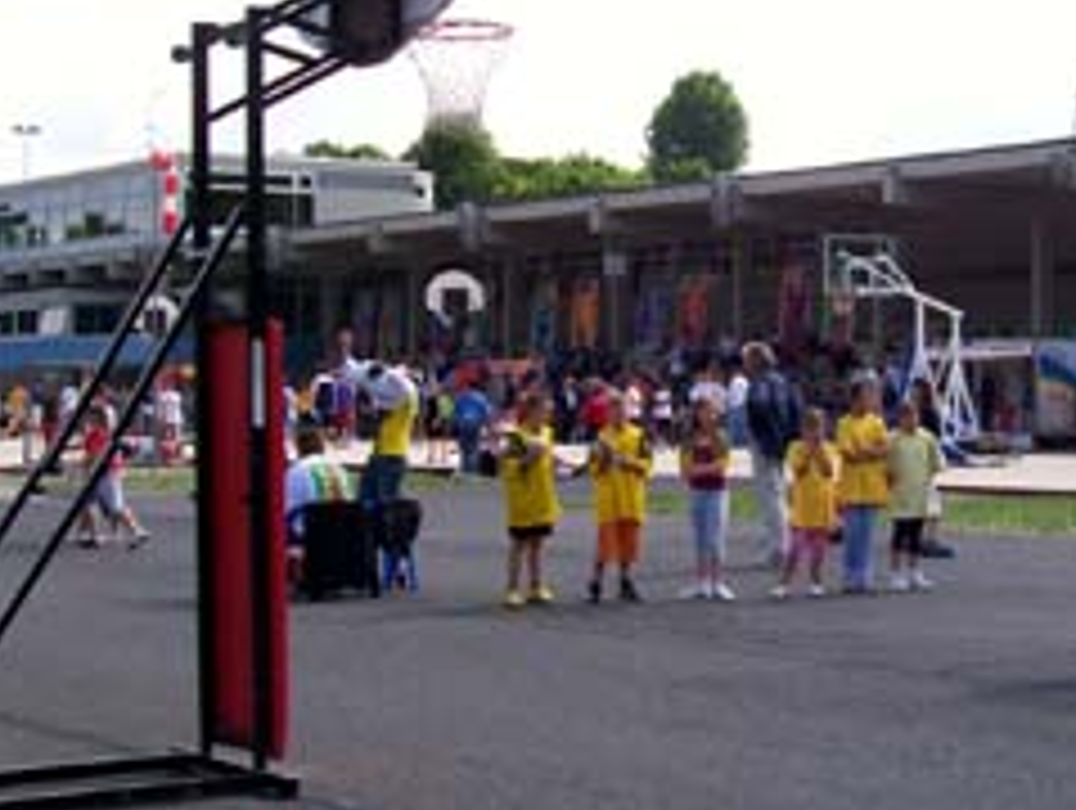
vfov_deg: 18.7
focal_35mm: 79
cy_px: 351
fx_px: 2459
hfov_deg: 24.2
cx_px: 891
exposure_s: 1/238
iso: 80
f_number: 5.6
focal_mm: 7
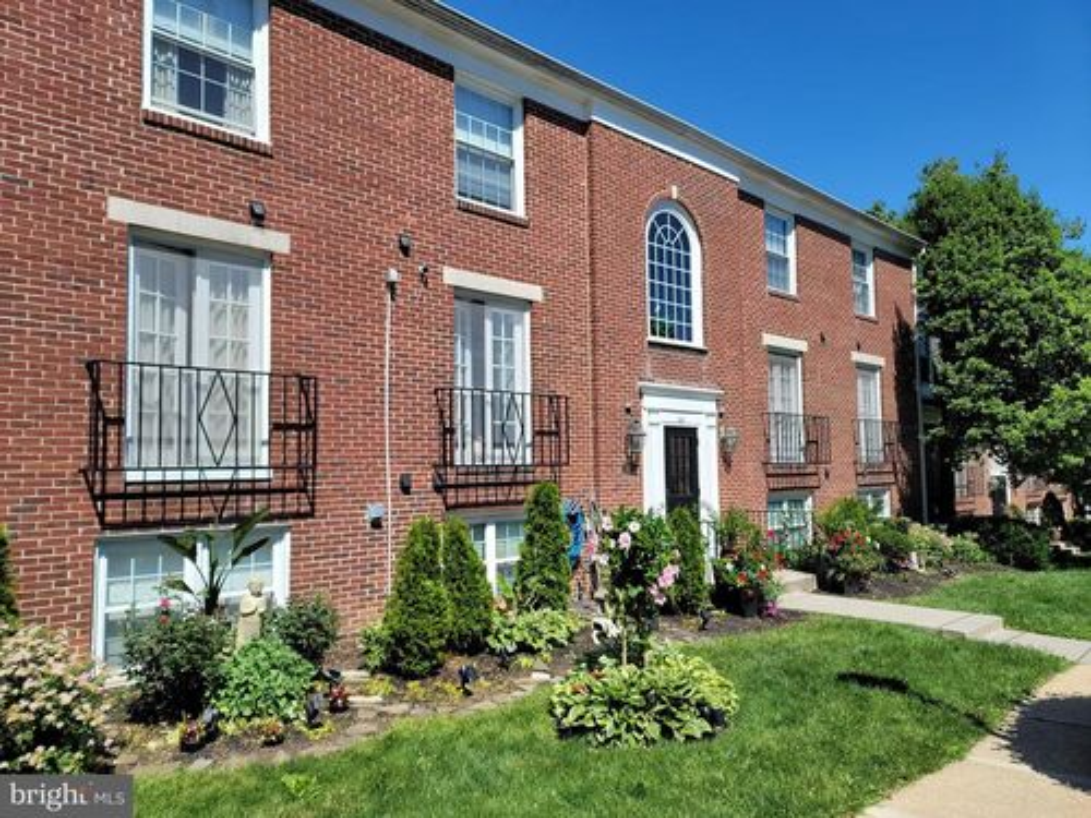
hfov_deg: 69.4
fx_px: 788
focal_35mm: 25
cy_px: 409
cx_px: 546
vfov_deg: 54.9
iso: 20
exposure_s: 1/880
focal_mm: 7
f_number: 1.8
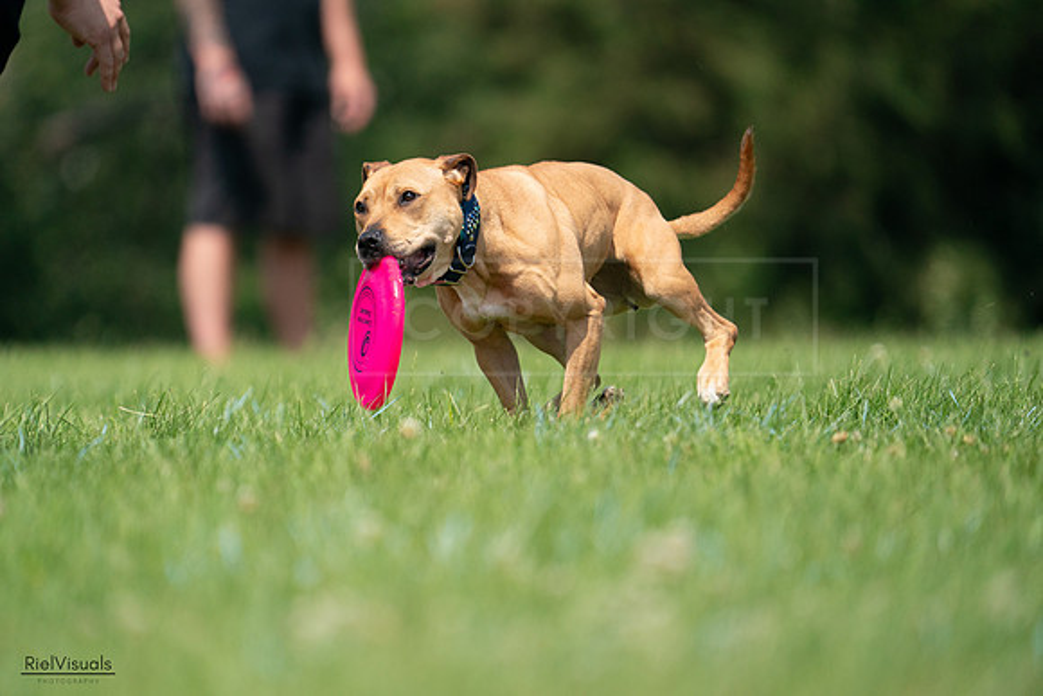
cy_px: 348
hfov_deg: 3.4
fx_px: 17387
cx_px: 522
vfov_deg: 2.3
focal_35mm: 600
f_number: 6.3
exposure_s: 1/4000
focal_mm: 600
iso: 1000
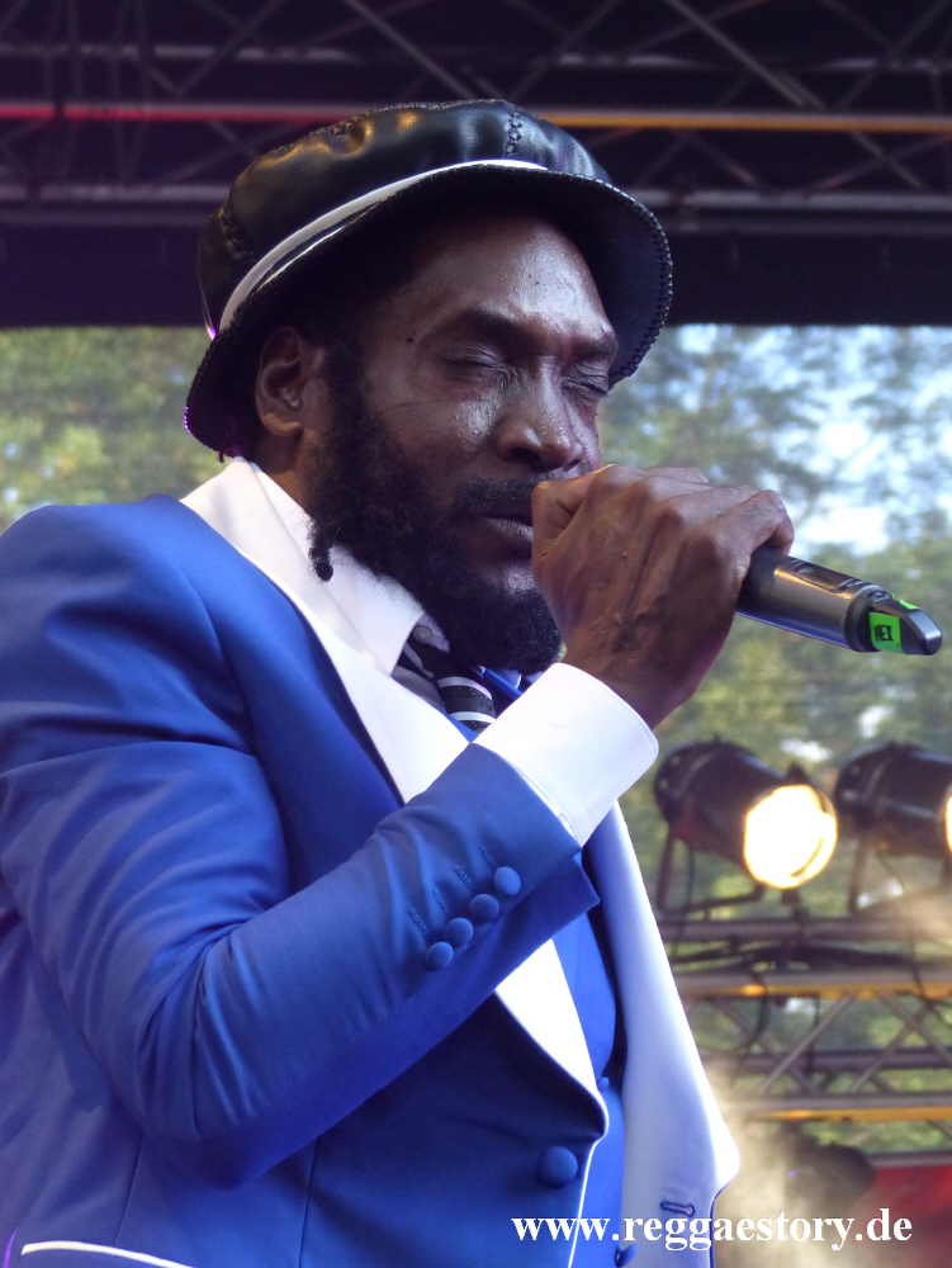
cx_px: 476
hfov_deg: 13.0
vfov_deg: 17.3
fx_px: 4177
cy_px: 634
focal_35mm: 114
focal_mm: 20.5
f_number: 2.8
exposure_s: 1/60
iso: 320
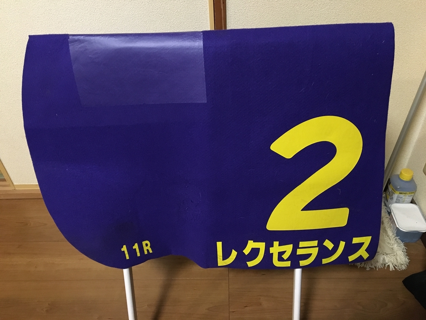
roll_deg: +3.5
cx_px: 213
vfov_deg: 48.2
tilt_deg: -39.3
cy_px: 160
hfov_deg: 61.7
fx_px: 357
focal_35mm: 29
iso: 250
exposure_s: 1/15
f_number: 2.2
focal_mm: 4.15
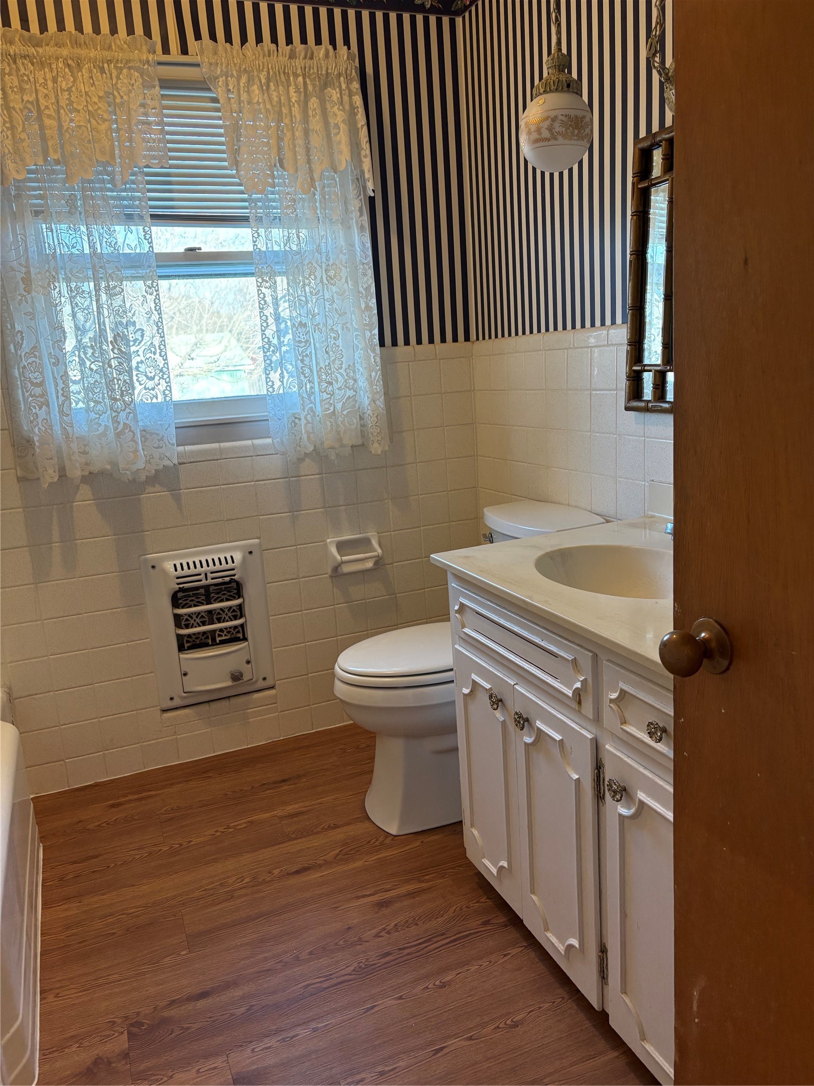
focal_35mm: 26
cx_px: 407
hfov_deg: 53.1
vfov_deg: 67.3
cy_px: 543
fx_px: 815
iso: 200
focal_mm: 5.96
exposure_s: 1/120
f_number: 1.6
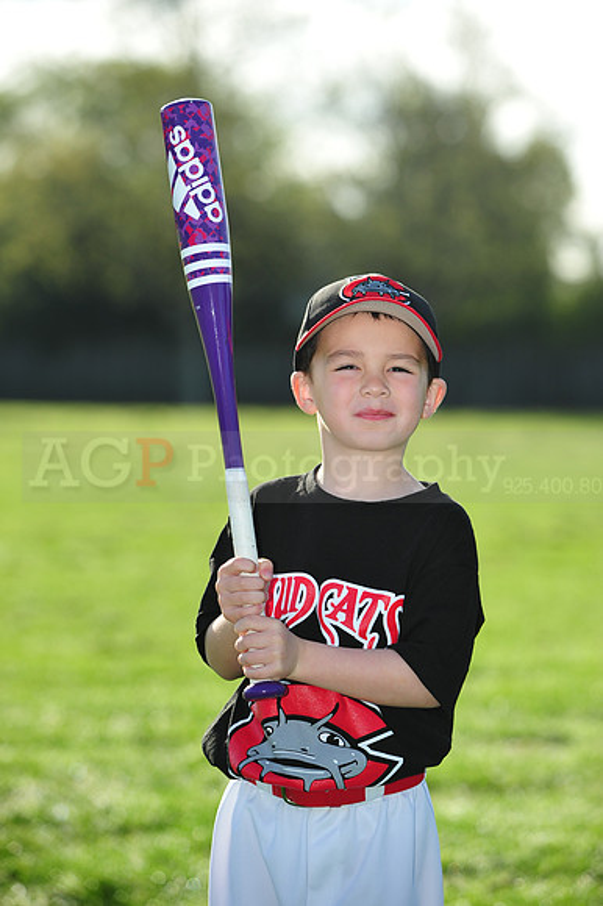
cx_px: 302
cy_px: 453
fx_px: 3396
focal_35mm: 135
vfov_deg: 15.2
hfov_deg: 10.1
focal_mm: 135
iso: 400
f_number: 5
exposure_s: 1/1600
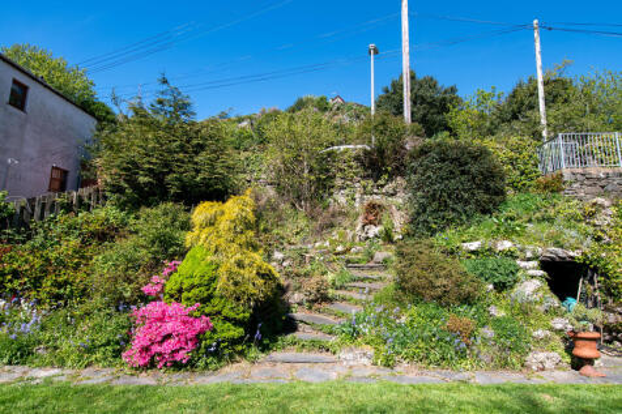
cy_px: 207
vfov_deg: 67.3
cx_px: 311
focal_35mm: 18
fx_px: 311
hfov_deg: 90.0
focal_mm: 12
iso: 125
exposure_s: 1/400
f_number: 6.3
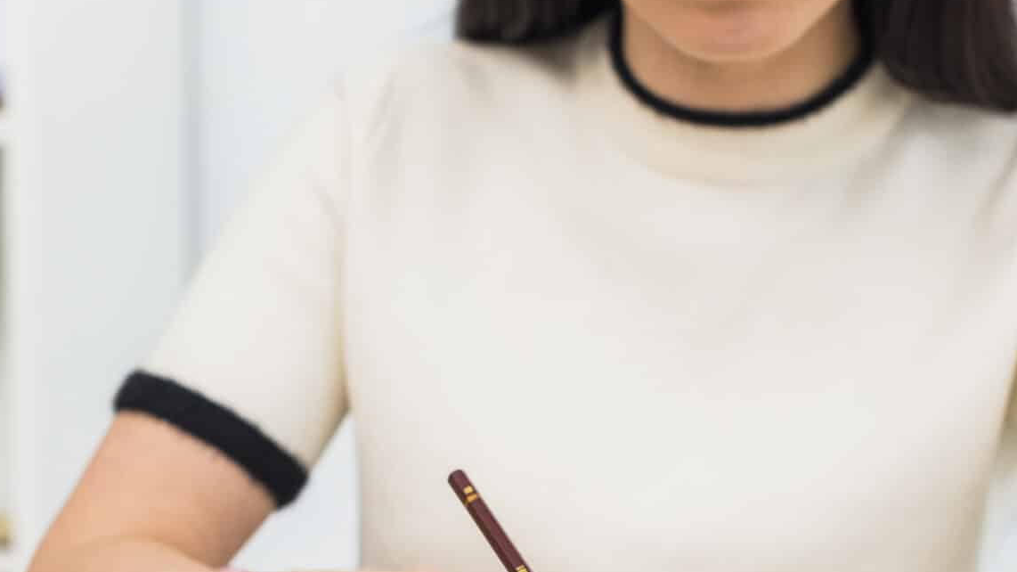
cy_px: 531
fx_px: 2535
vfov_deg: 12.8
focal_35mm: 94
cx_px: 419
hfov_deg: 22.7
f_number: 3.5
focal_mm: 50
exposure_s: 1/160
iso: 400
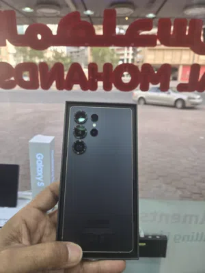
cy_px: 136
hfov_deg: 58.9
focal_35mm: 23
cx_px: 102
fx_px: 182
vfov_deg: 73.9
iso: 80
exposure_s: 1/508
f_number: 1.8
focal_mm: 5.4
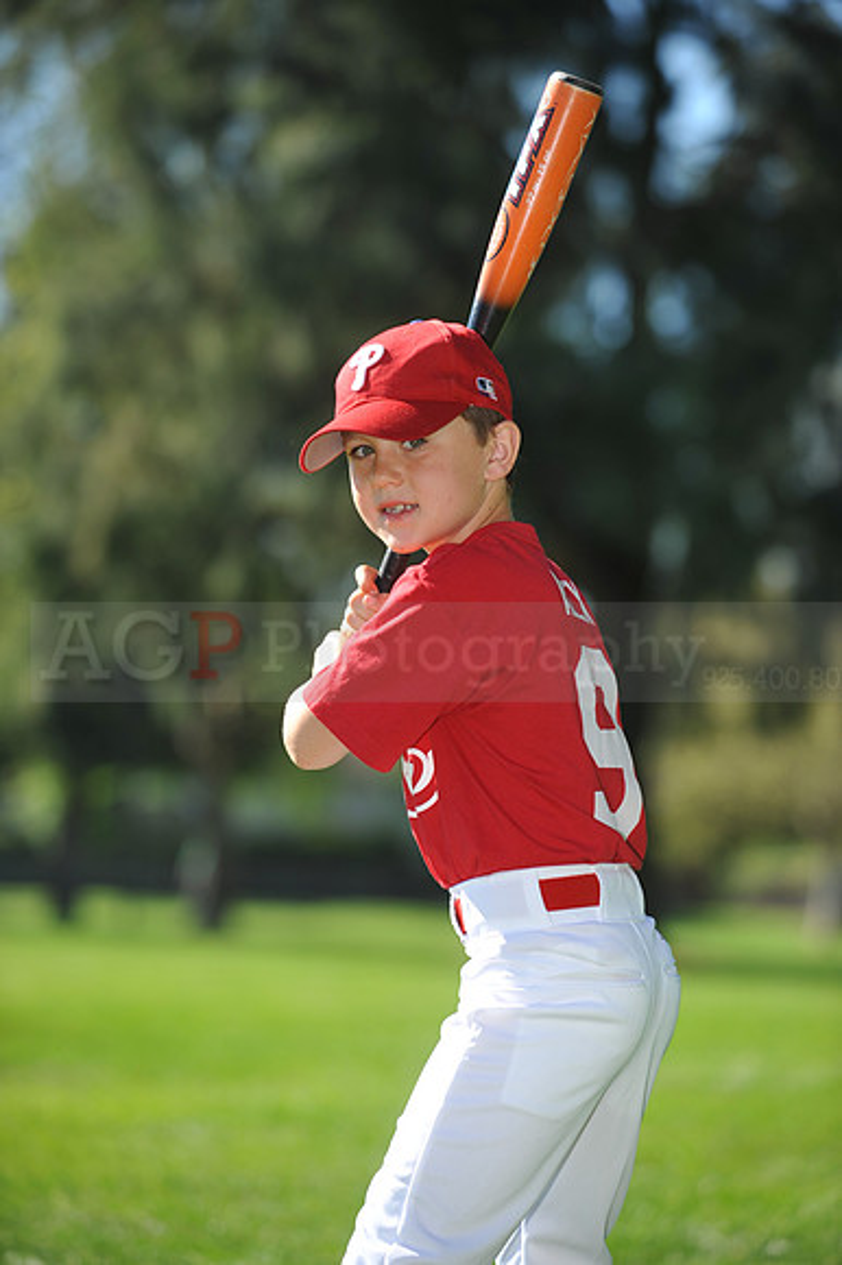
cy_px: 632
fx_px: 5093
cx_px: 421
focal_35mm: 145
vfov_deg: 14.2
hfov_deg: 9.5
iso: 200
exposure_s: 1/1000
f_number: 4
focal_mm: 145
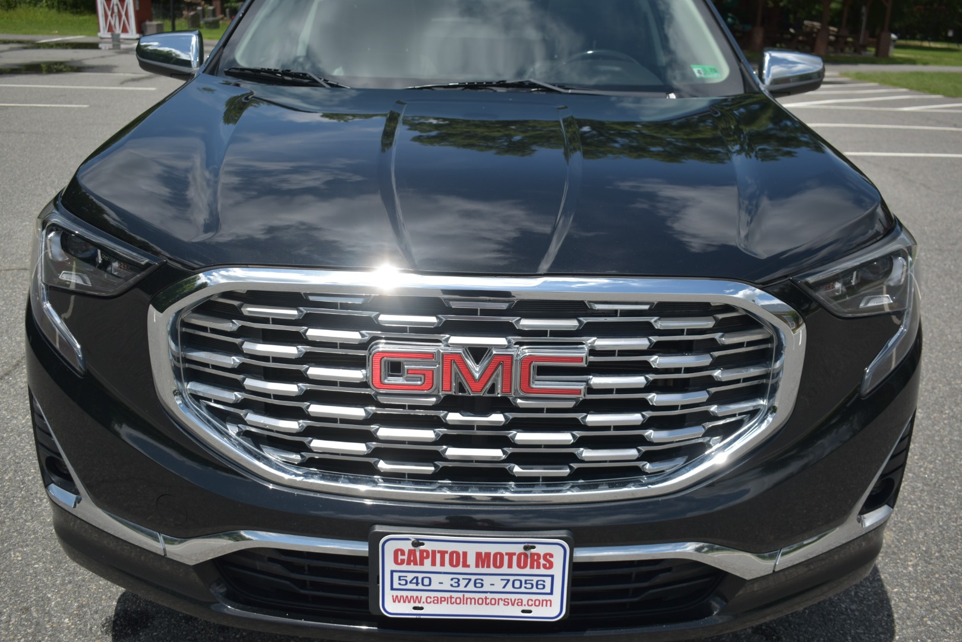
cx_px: 481
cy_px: 321
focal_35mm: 36
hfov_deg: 53.1
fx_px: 962
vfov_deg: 36.9
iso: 100
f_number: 4
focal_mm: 24
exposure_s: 1/1000
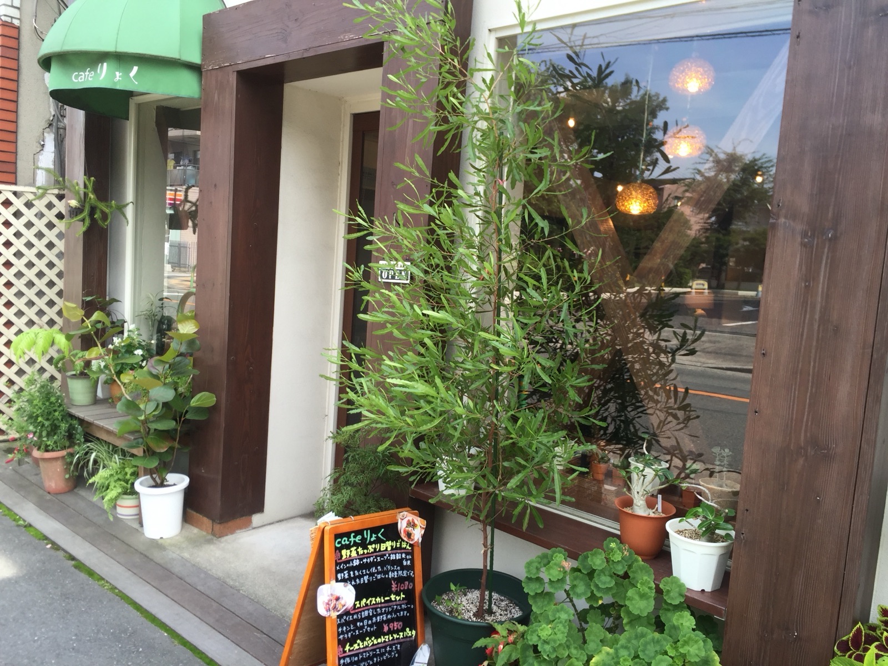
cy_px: 333
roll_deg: -5.4
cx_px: 444
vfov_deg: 48.2
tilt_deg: -6.3
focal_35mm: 29
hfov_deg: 61.7
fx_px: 744
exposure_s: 1/226
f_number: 2.2
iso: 32
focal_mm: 4.15
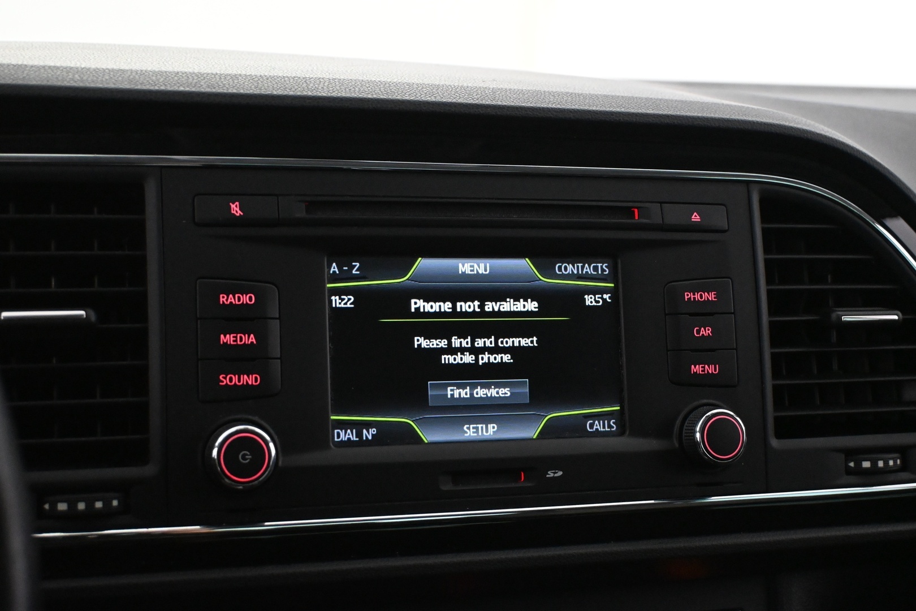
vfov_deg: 28.5
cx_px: 458
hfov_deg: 41.7
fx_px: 1202
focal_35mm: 47
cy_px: 306
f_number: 5
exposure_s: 1/60
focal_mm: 31.5
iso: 6400
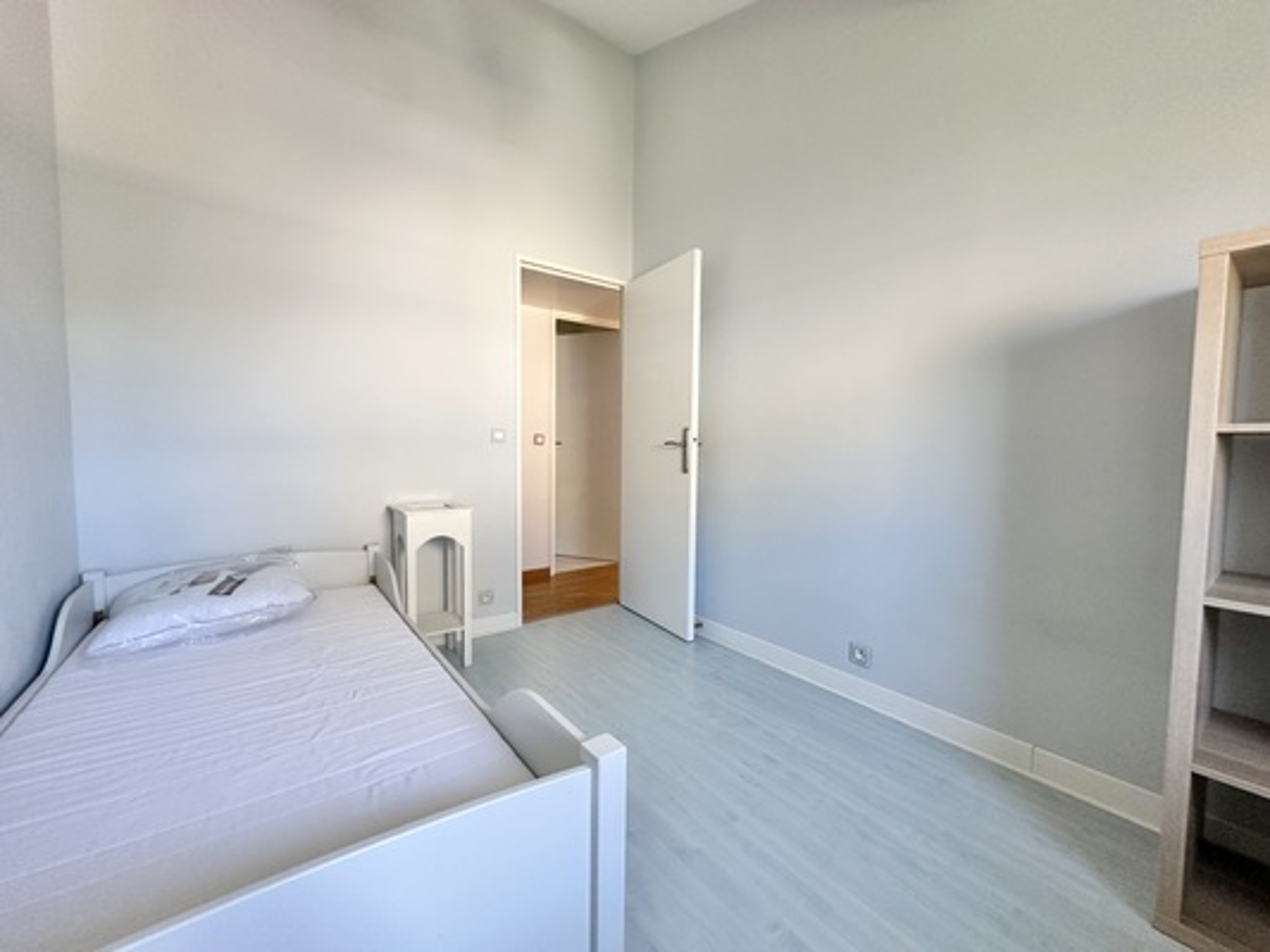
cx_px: 635
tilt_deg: -2.9
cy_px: 476
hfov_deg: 102.1
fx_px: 514
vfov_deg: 85.7
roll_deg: -0.6
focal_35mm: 14
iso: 200
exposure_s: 1/99
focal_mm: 2.22
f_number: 2.2
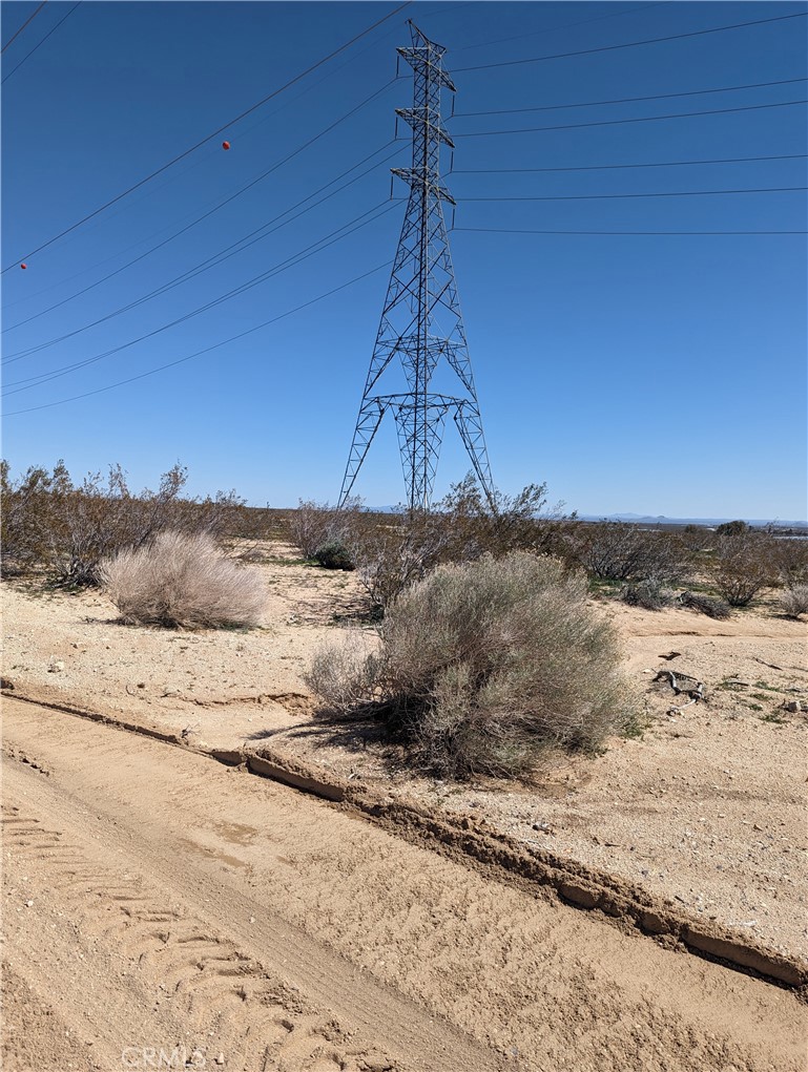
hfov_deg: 56.9
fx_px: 745
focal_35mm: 24
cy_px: 536
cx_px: 404
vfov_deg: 71.5
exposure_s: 1/2217
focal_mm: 6.81
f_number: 1.85
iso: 45
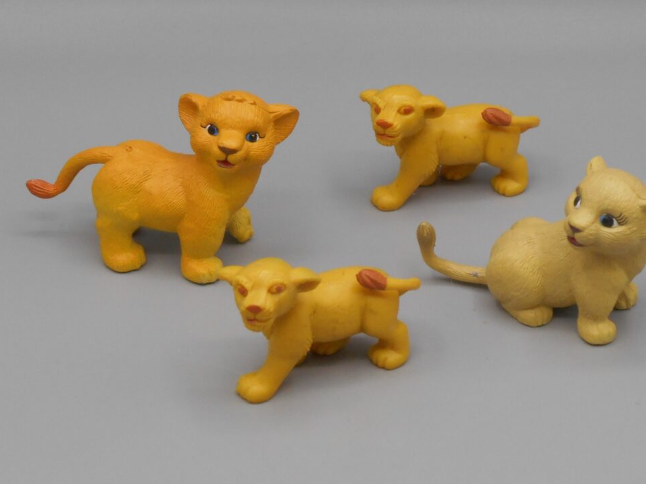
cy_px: 234
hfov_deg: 26.0
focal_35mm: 75
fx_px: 1400
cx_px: 343
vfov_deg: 19.6
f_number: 4.5
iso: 220
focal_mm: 12.5
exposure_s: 1/250
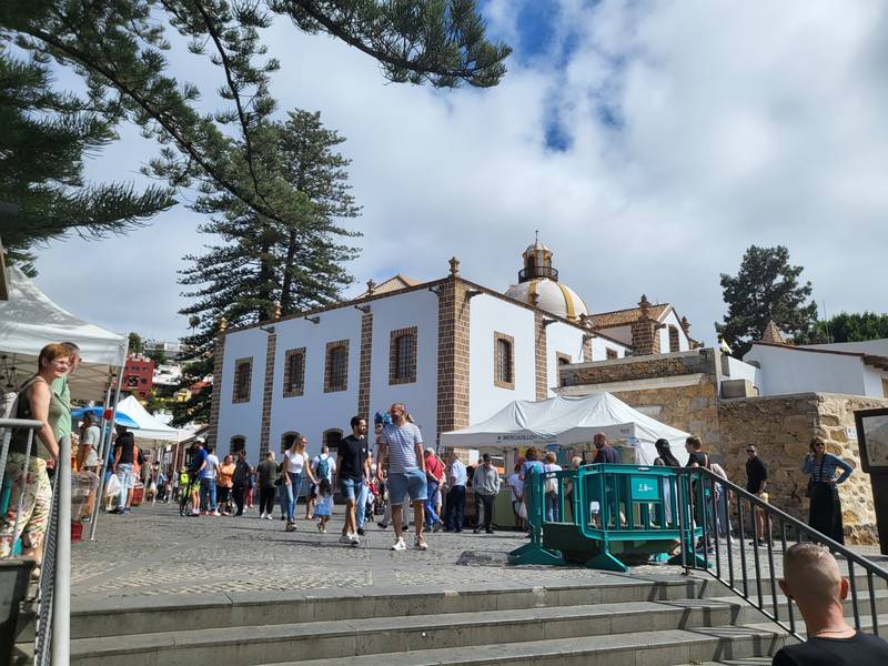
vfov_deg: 53.1
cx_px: 444
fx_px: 667
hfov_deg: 67.3
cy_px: 333
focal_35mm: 26
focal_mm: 4.25
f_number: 1.8
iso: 50
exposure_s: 1/5584
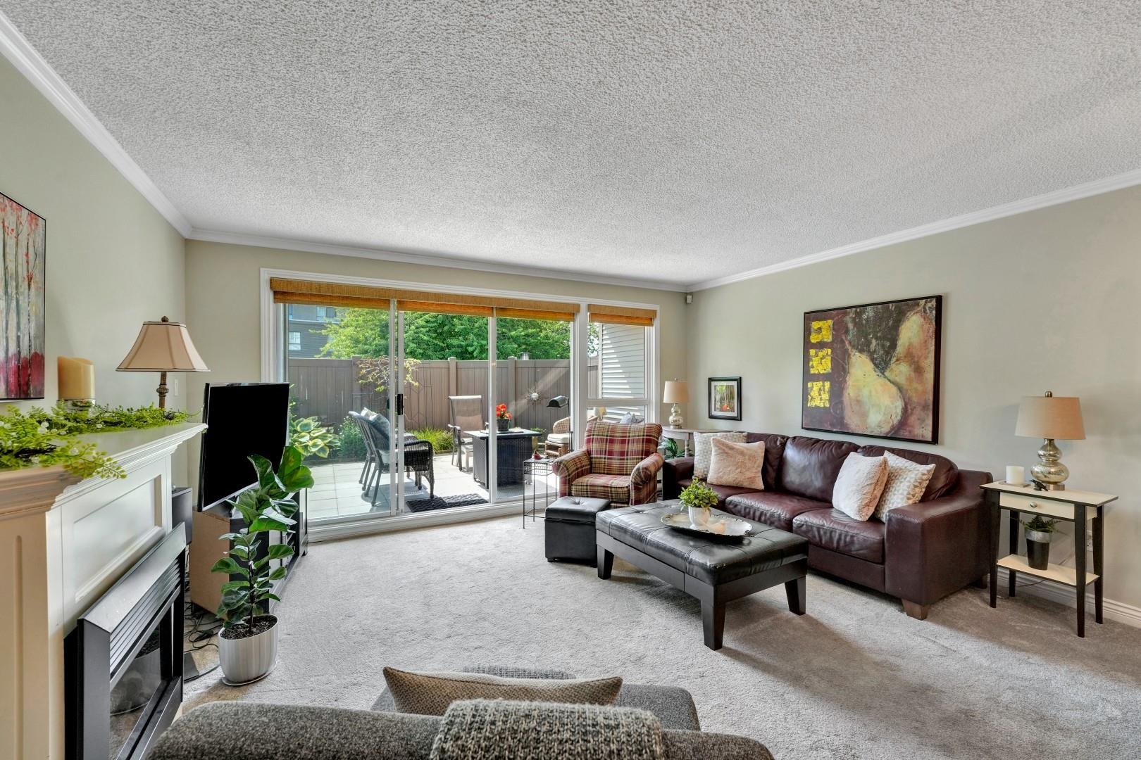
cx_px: 570
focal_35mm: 15
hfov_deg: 100.8
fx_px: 472
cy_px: 380
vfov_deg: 77.7
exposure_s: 1/50
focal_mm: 14.9
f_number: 8
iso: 400
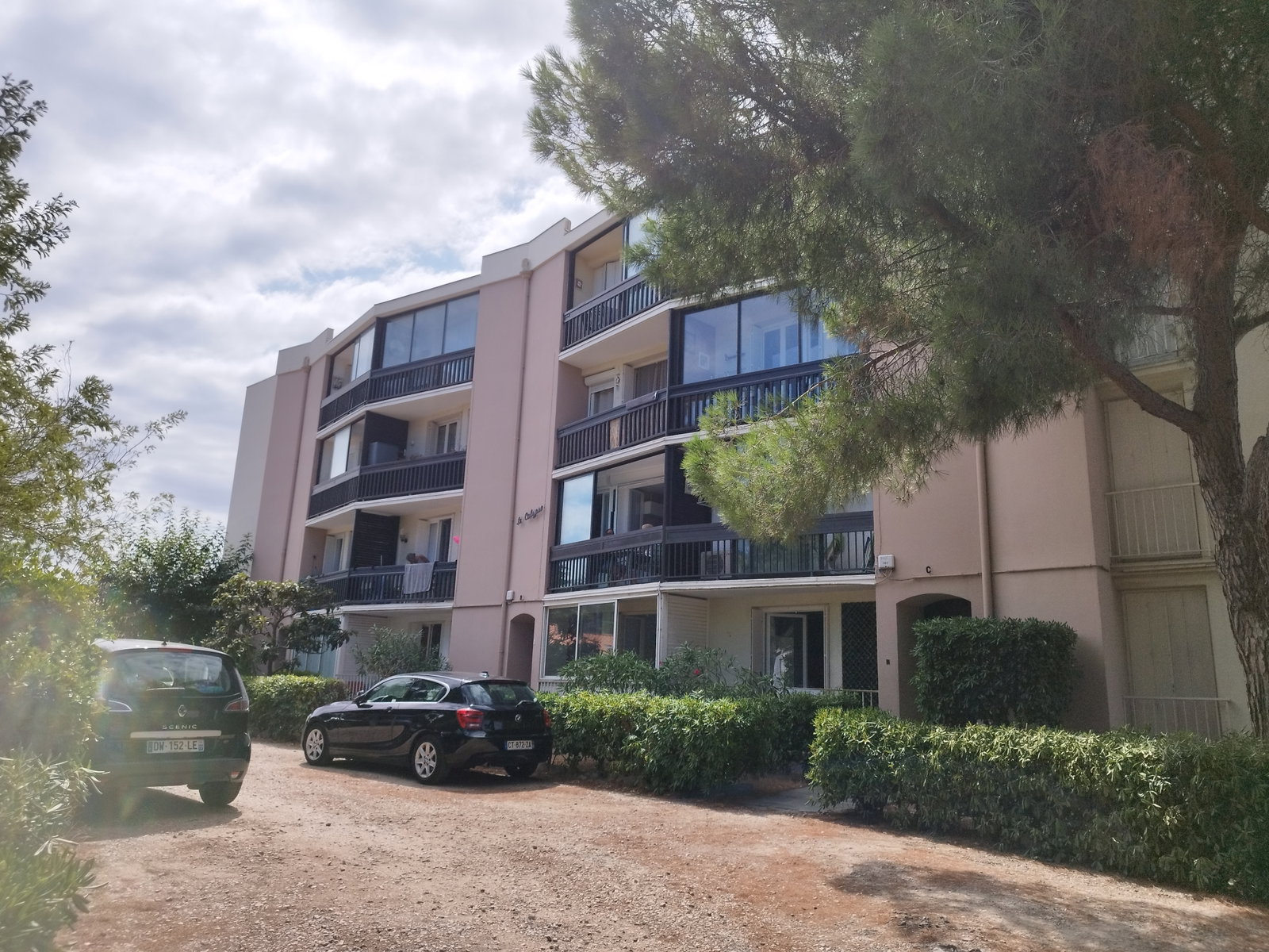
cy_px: 476
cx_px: 634
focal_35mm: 24
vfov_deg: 56.8
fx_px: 880
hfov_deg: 71.6
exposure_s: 1/2182
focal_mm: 5.89
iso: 50
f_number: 1.89
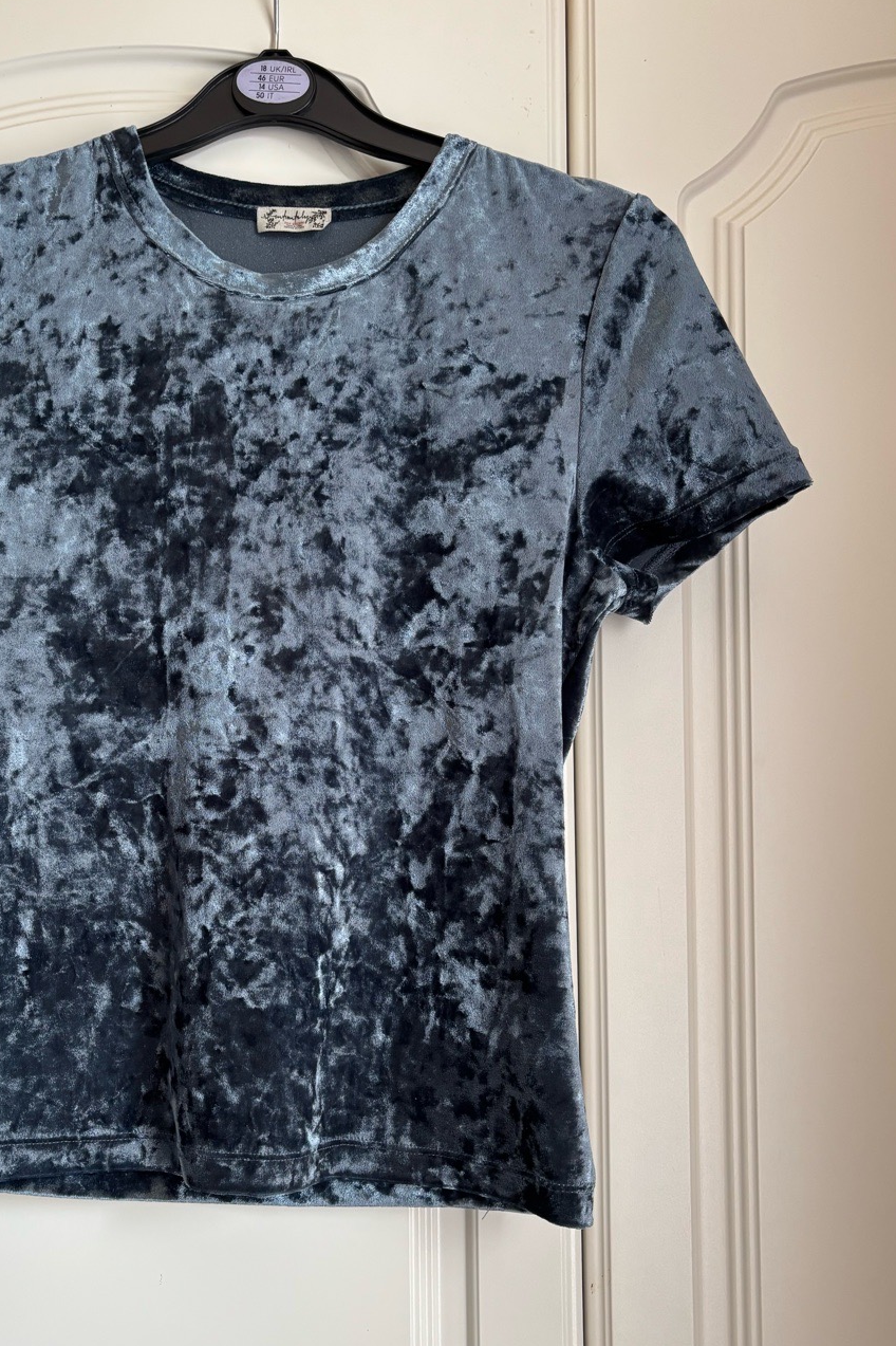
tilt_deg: +1.9
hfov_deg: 38.4
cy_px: 739
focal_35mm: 34
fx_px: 1270
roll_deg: -0.5
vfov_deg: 55.7
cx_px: 294
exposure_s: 1/94
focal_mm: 5.96
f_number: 1.6
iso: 125
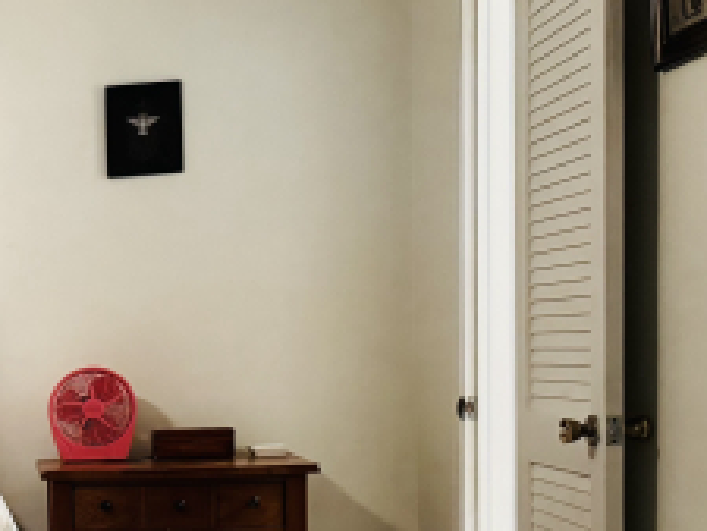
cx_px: -269
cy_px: 474
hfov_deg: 23.4
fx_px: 1451
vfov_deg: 20.3
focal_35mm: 71
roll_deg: +1.9
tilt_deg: -4.9
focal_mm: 6.76
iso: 640
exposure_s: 1/60
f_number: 1.78
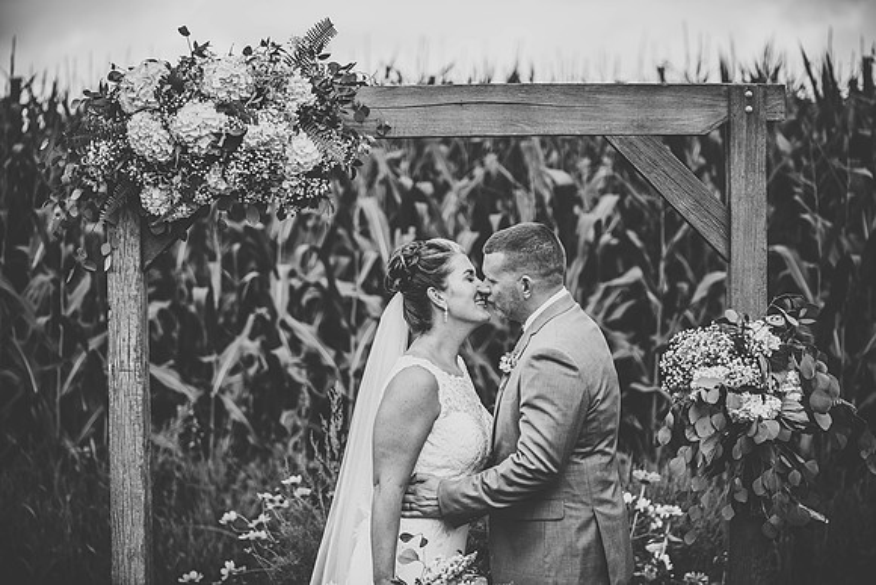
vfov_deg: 11.2
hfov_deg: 16.8
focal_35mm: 122
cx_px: 438
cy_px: 292
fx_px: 2969
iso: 200
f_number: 2.8
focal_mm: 122
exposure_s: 1/500
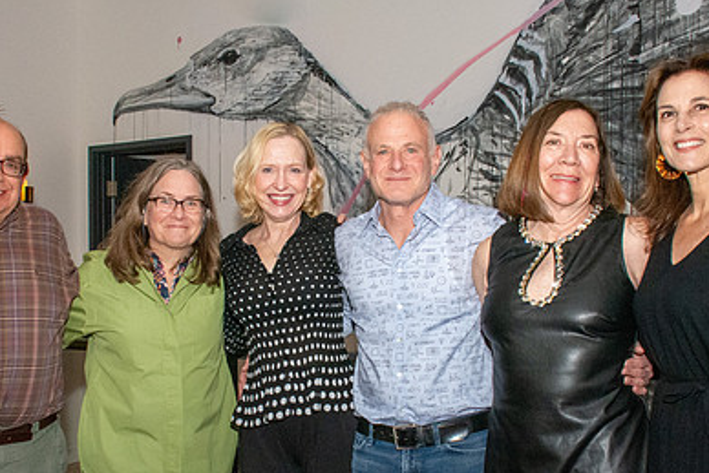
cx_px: 316
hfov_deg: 40.3
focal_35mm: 49
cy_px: 333
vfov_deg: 27.3
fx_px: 965
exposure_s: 1/125
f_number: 13
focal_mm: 21
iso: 5000
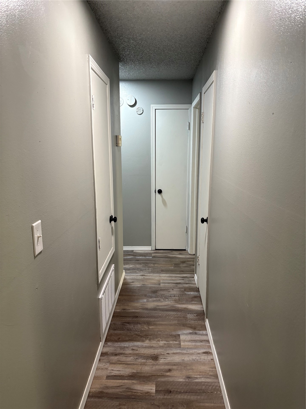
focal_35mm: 26
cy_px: 204
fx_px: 306
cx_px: 153
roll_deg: -0.2
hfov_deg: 53.1
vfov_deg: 67.3
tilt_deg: -10.3
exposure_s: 1/60
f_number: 1.6
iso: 160
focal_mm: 5.96
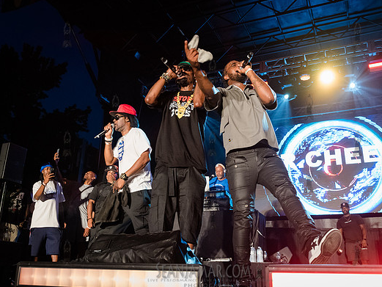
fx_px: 386
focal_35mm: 35
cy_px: 128
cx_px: 186
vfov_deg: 40.7
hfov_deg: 52.6
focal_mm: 29
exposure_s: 1/400
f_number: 4
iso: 5000
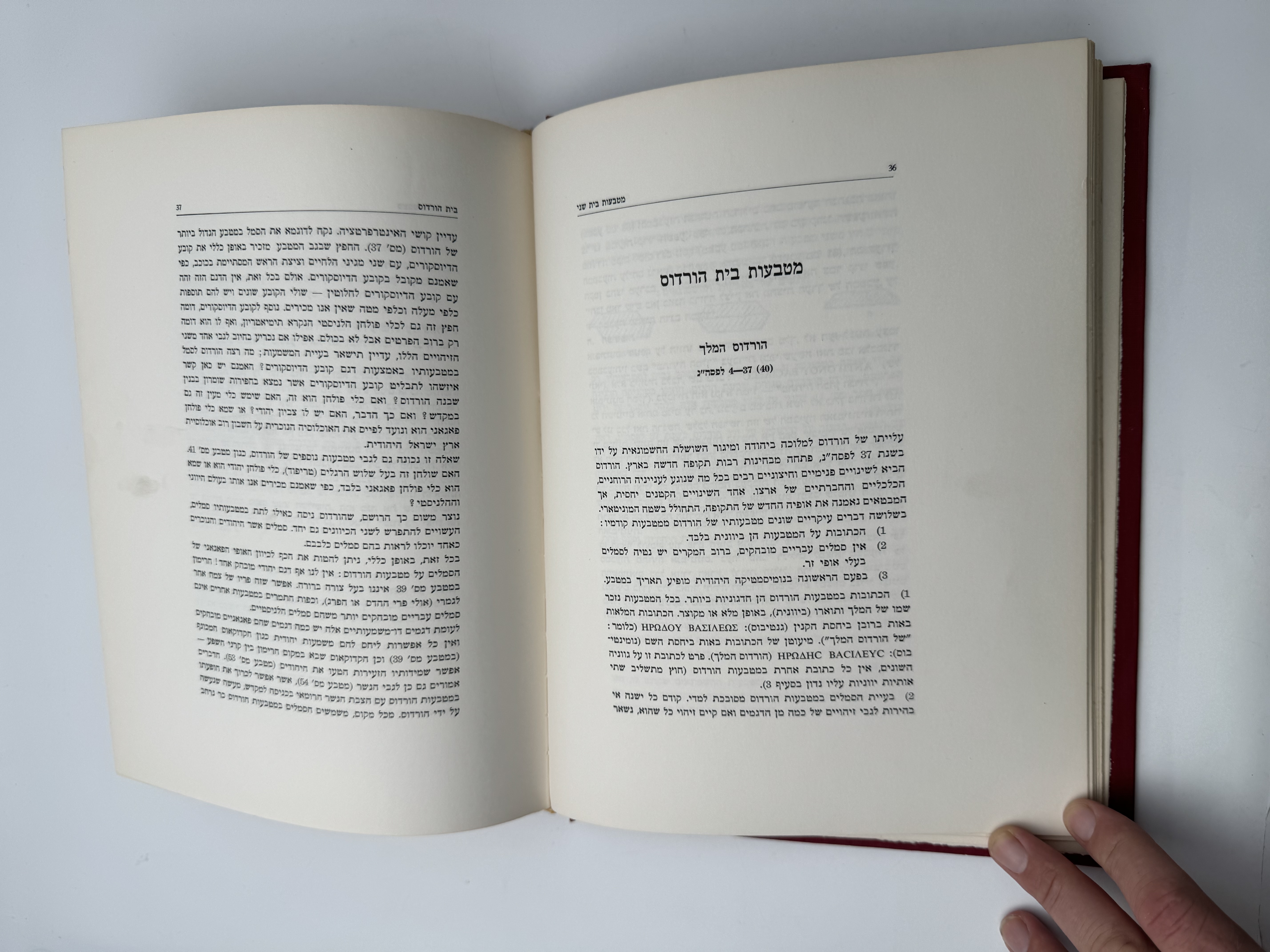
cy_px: 476
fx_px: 881
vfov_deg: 56.8
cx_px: 635
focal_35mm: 24
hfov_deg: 71.6
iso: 80
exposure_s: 1/1042
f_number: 1.78
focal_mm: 6.76
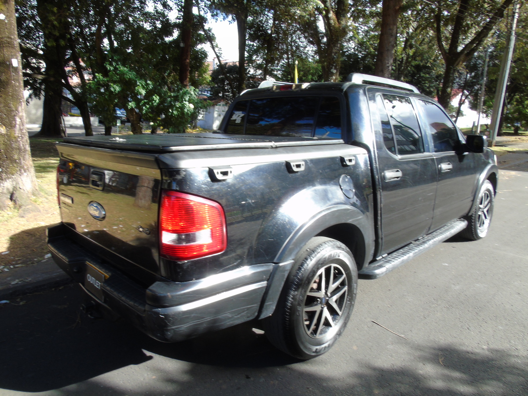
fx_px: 381
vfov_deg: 54.9
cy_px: 198
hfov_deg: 69.4
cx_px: 264
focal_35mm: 25
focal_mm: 4.4
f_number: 7.2
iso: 80
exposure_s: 1/30
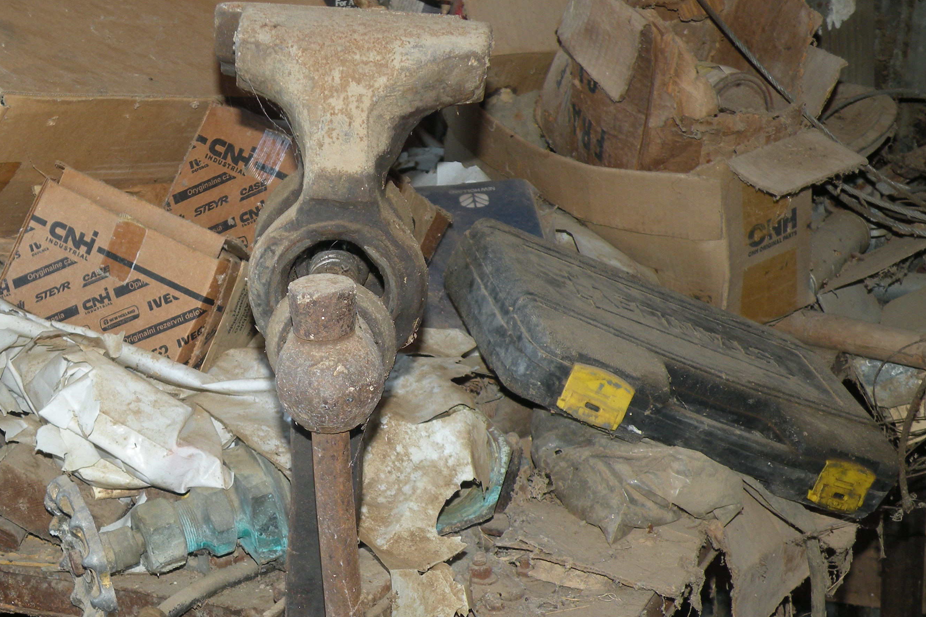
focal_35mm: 80
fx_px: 2058
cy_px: 386
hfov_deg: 25.3
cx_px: 349
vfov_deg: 17.0
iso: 64
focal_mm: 9.8
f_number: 3.5
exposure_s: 1/30
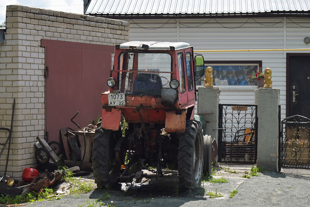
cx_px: 157
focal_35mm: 87
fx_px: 745
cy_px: 101
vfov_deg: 15.8
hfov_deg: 23.5
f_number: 6.3
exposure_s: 1/640
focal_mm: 55
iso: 200
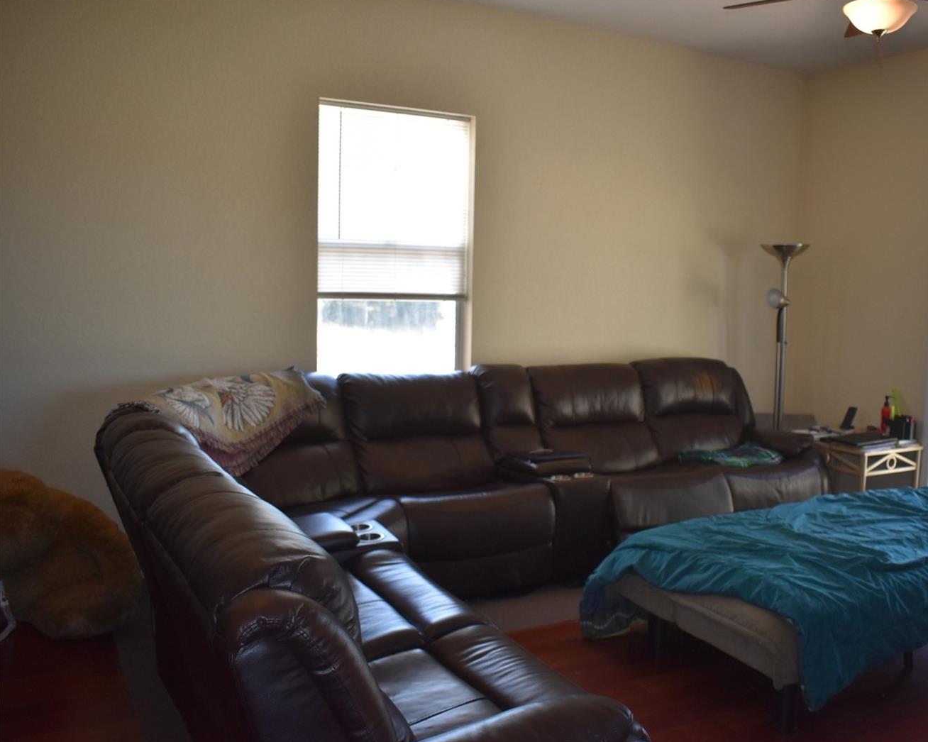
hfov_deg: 56.7
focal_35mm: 31
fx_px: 851
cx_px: 565
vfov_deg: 47.1
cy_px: 373
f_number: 3.5
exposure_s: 1/160
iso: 800
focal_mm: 18
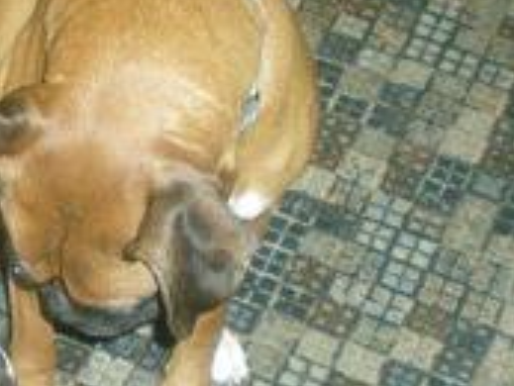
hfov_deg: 14.1
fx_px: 2006
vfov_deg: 11.0
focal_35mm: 135
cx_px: -135
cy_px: 269
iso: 365
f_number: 3.1
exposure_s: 1/60
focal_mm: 6.3
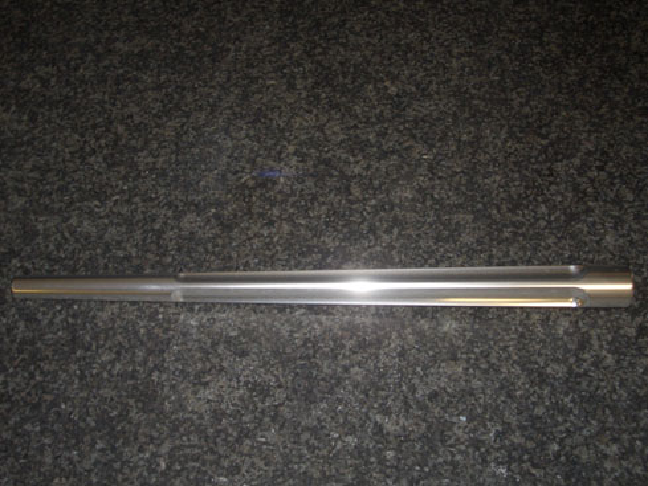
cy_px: 243
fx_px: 917
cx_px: 324
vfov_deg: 29.7
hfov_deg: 38.9
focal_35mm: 49
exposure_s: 1/60
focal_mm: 8.2
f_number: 3.1
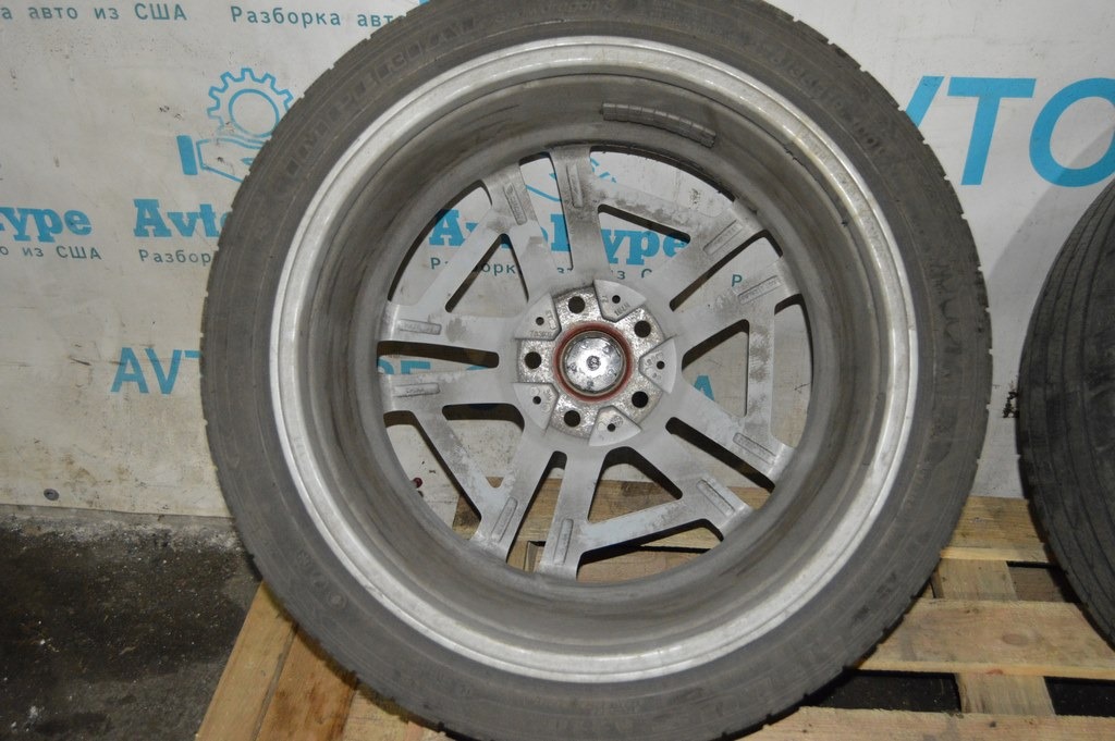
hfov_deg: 53.2
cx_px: 558
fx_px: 1114
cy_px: 370
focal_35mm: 36
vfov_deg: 36.8
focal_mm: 24
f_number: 3.8
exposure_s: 1/60
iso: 3200
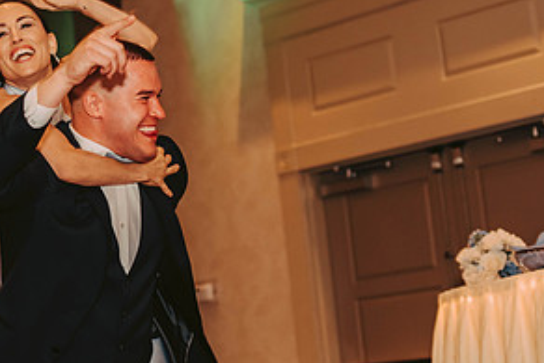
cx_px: 48
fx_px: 1542
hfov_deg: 19.6
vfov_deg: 13.4
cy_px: 120
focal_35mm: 102
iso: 800
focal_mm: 50
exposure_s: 1/125
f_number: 2.5
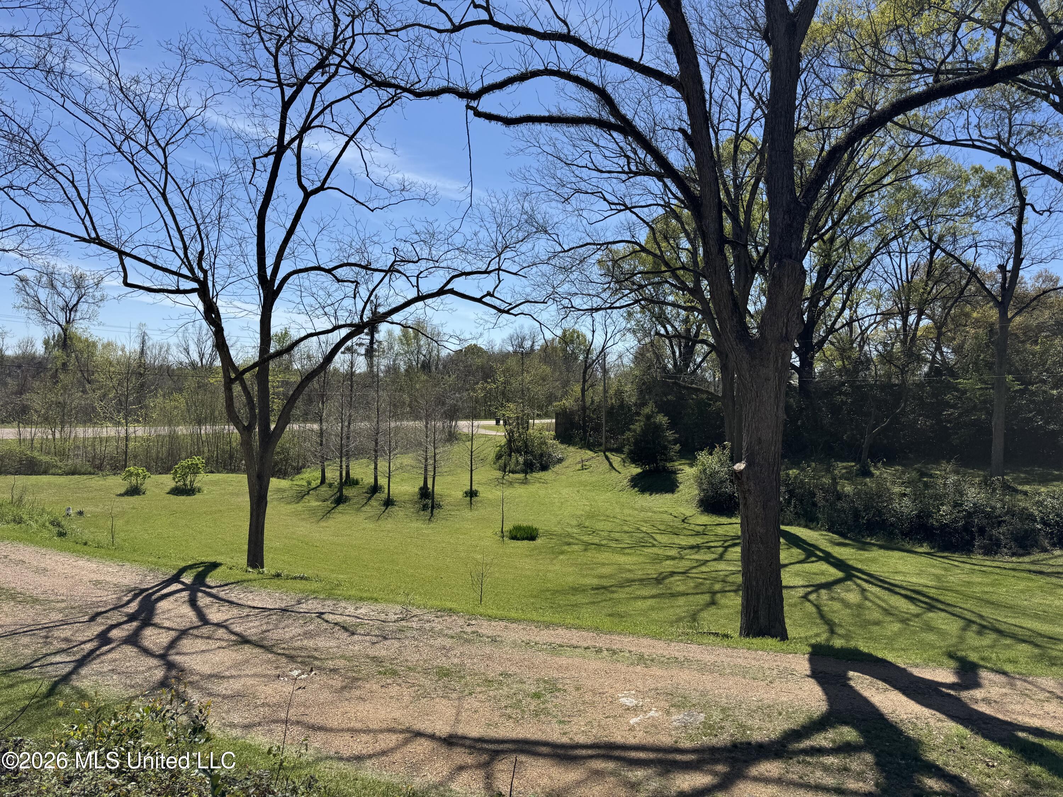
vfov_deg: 56.8
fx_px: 737
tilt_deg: -1.1
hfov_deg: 71.6
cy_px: 398
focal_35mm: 24
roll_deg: -1.5
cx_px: 532
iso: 80
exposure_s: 1/5814
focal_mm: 6.76
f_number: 1.78
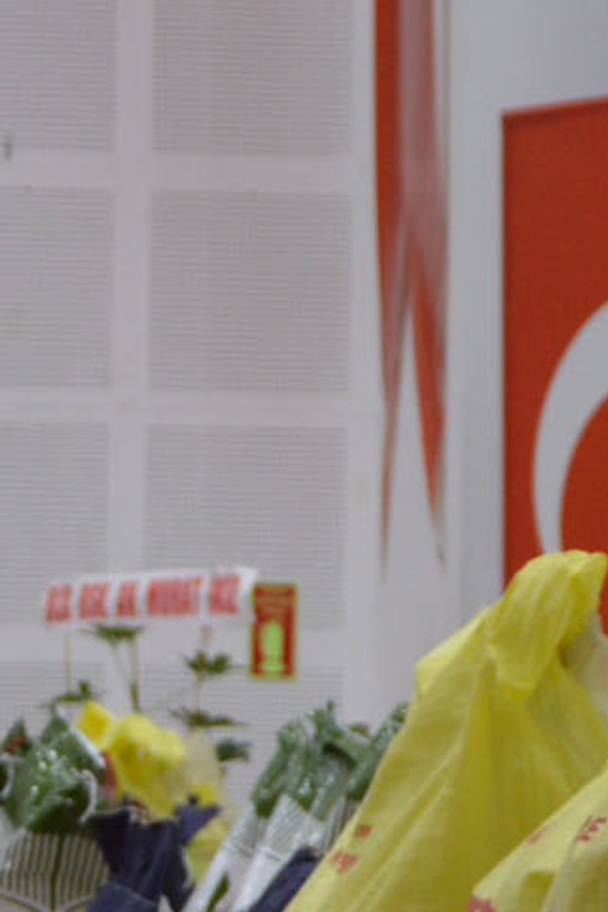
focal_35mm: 194
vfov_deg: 10.6
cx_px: -73
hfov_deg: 7.0
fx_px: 4918
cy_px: 454
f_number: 4
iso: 400
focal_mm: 22
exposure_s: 1/60
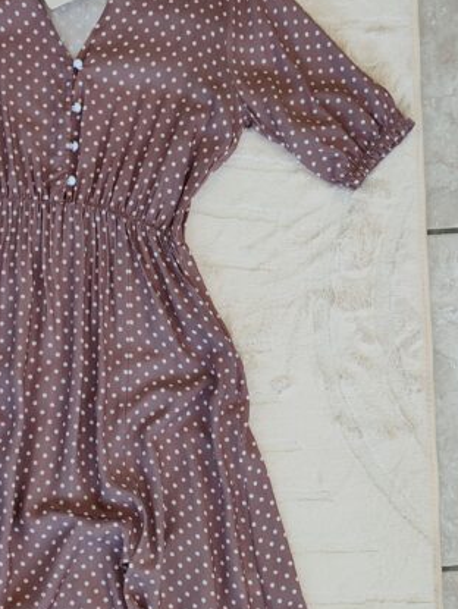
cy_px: 415
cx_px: 101
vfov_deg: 36.3
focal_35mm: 52
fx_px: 916
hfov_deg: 27.6
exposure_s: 1/100
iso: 320
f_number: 1.9
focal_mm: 6.12
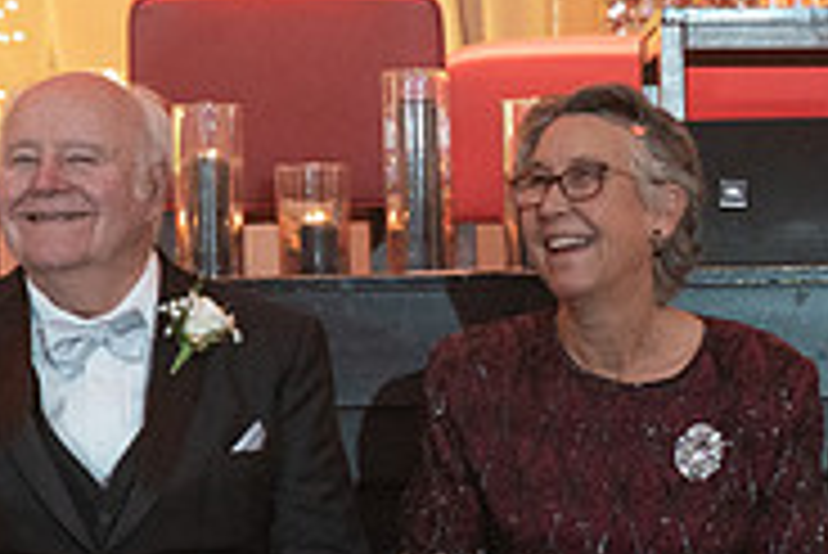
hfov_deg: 10.7
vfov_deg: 7.1
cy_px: 556
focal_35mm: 192
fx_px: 4419
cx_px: 639
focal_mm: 61
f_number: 4
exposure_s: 1/100
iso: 4000
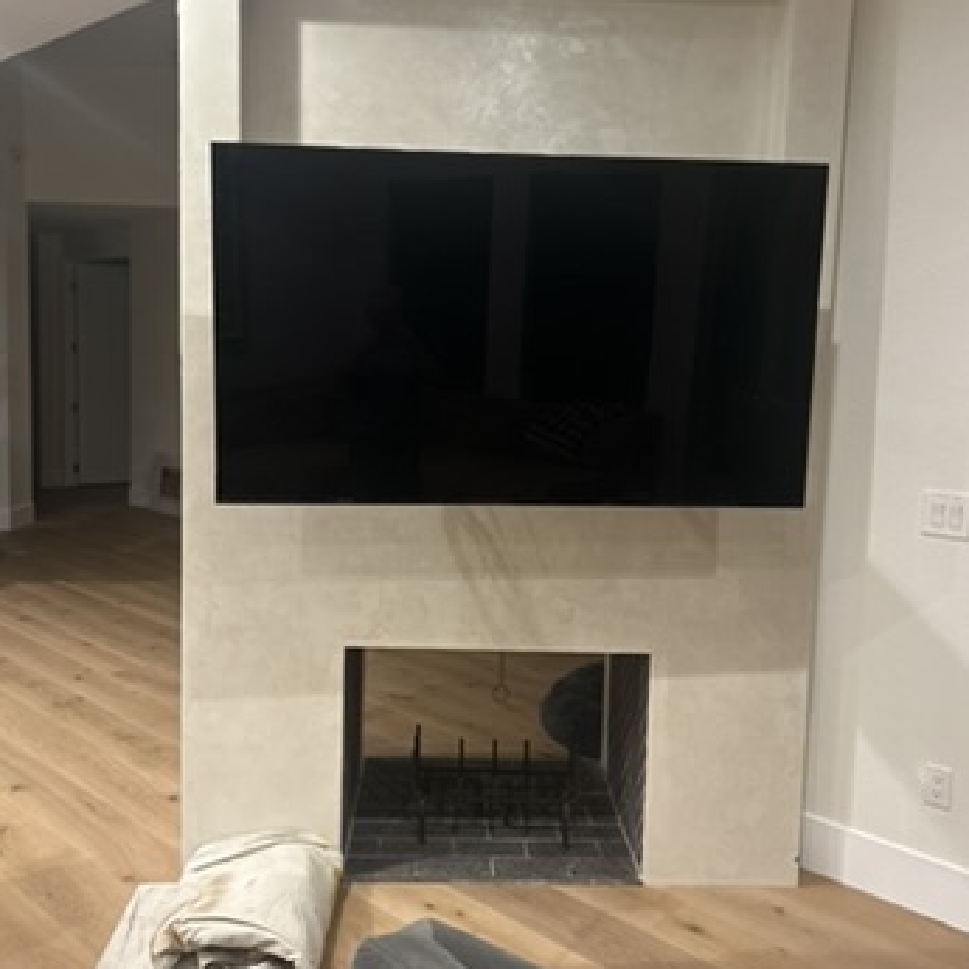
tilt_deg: -5.5
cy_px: 444
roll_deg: -1.5
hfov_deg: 51.1
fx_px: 1013
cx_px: 480
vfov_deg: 51.0
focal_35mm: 32
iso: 250
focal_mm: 5.7
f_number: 1.5
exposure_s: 1/60
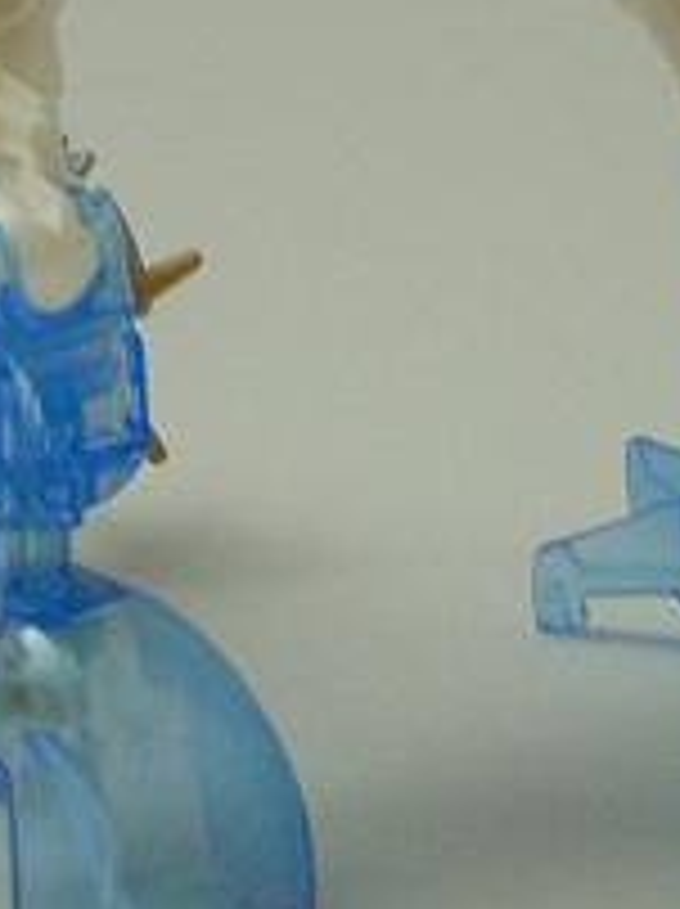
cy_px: -657
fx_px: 3701
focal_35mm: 141
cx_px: 369
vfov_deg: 12.9
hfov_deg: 10.5
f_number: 2.8
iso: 200
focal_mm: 6.2
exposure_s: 1/5.2
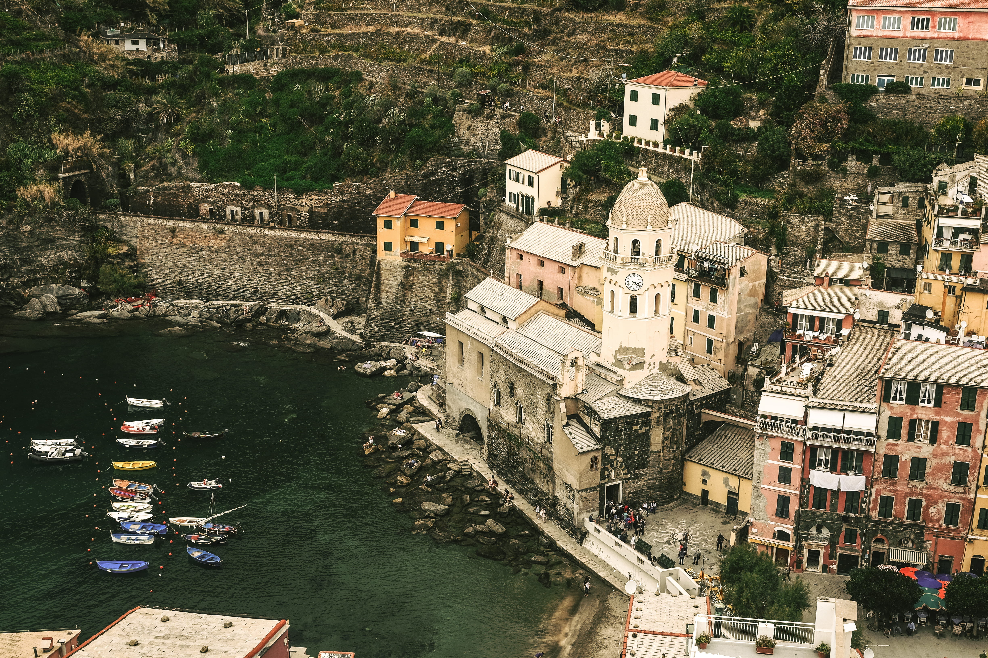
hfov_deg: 47.4
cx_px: 494
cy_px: 329
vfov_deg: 32.6
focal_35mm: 41
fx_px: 1125
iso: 200
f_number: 7.1
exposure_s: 1/420
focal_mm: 27
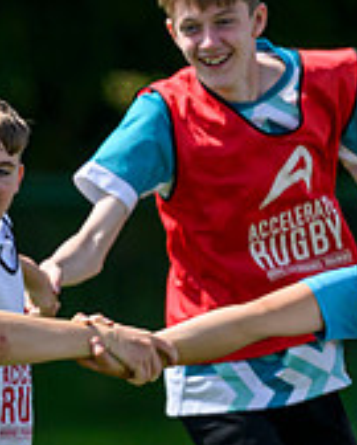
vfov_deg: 1.2
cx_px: -553
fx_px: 21720
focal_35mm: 1649
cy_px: 378
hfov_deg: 0.9
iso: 250
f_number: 3.2
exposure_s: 1/2500
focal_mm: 400
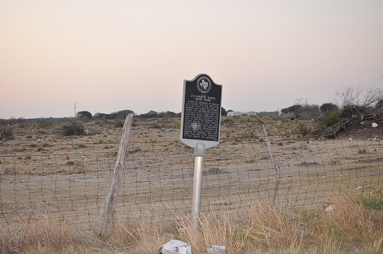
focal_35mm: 52
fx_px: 558
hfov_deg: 37.9
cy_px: 127
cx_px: 192
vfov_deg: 25.7
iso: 400
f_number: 2.8
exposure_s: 1/125
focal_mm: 35
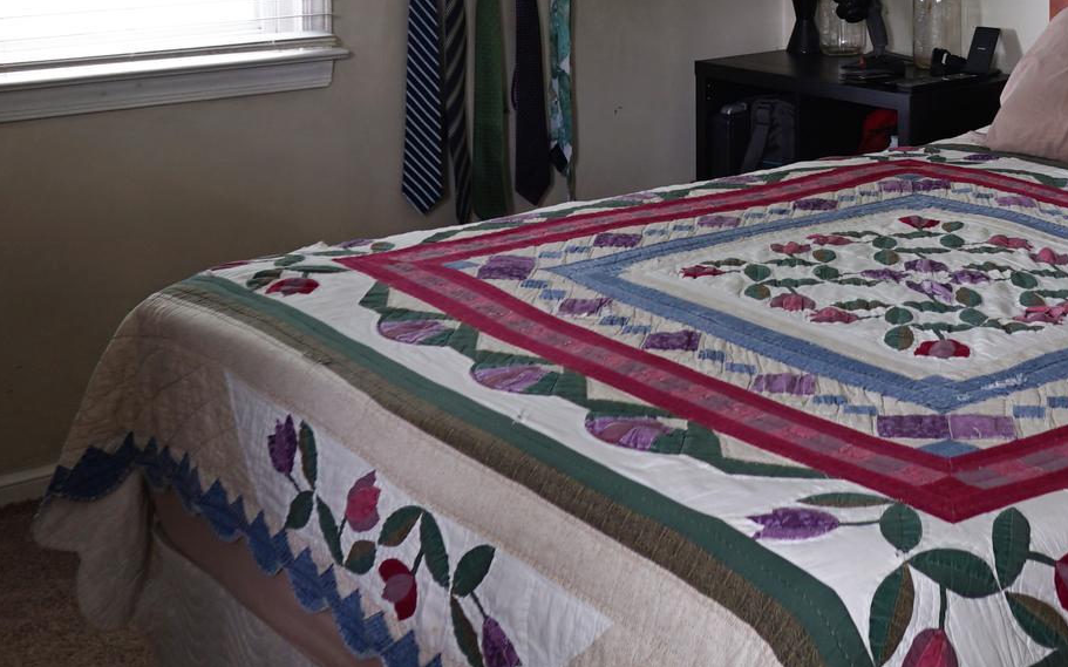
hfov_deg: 35.2
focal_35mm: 55
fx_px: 1601
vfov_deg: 21.9
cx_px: 913
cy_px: -121
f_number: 4
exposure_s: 1/4
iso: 100
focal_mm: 16
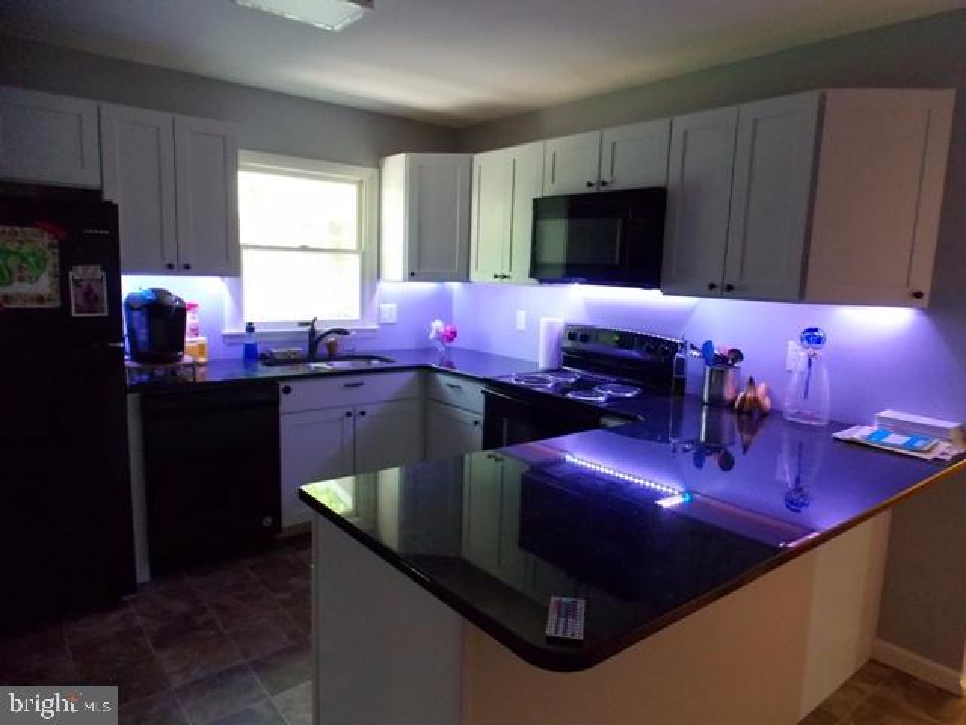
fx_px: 642
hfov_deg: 73.9
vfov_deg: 58.9
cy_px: 362
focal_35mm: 23
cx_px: 483
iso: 400
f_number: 3.1
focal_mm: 4
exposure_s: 1/8
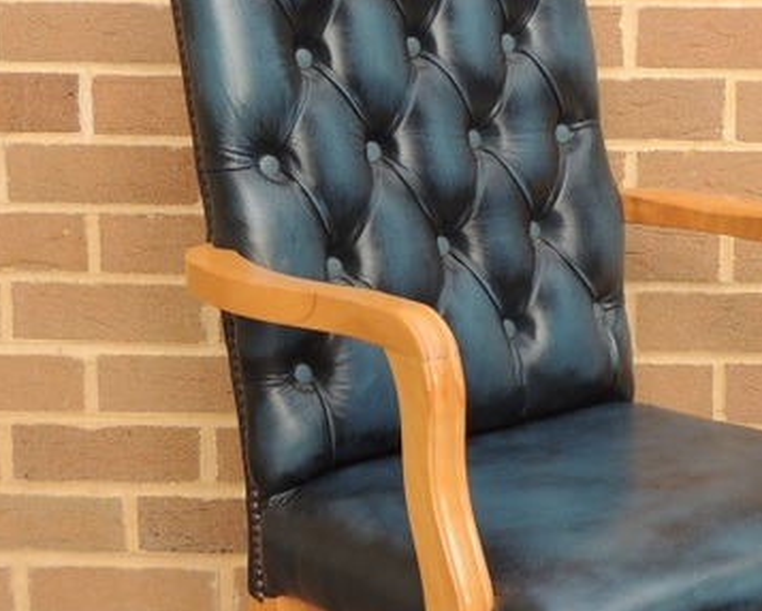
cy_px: 408
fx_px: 2211
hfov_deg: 19.4
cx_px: 608
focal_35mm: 98
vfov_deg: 15.7
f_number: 3.3
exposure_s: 1/125
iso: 100
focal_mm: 6.2
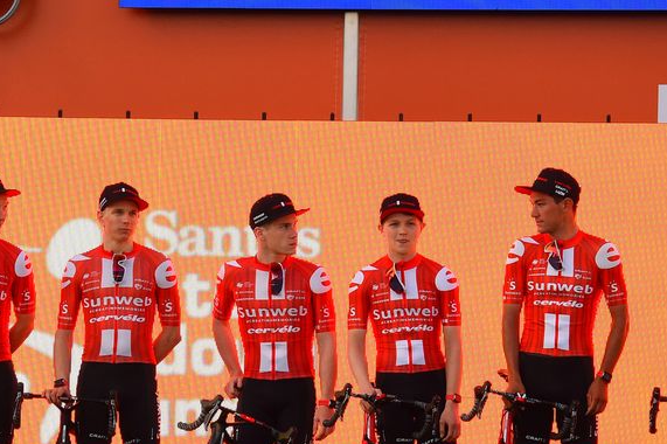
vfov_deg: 2.7
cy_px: 395
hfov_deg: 4.0
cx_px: 143
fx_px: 9554
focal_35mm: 516
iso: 1600
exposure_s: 1/1000
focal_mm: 230
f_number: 6.3
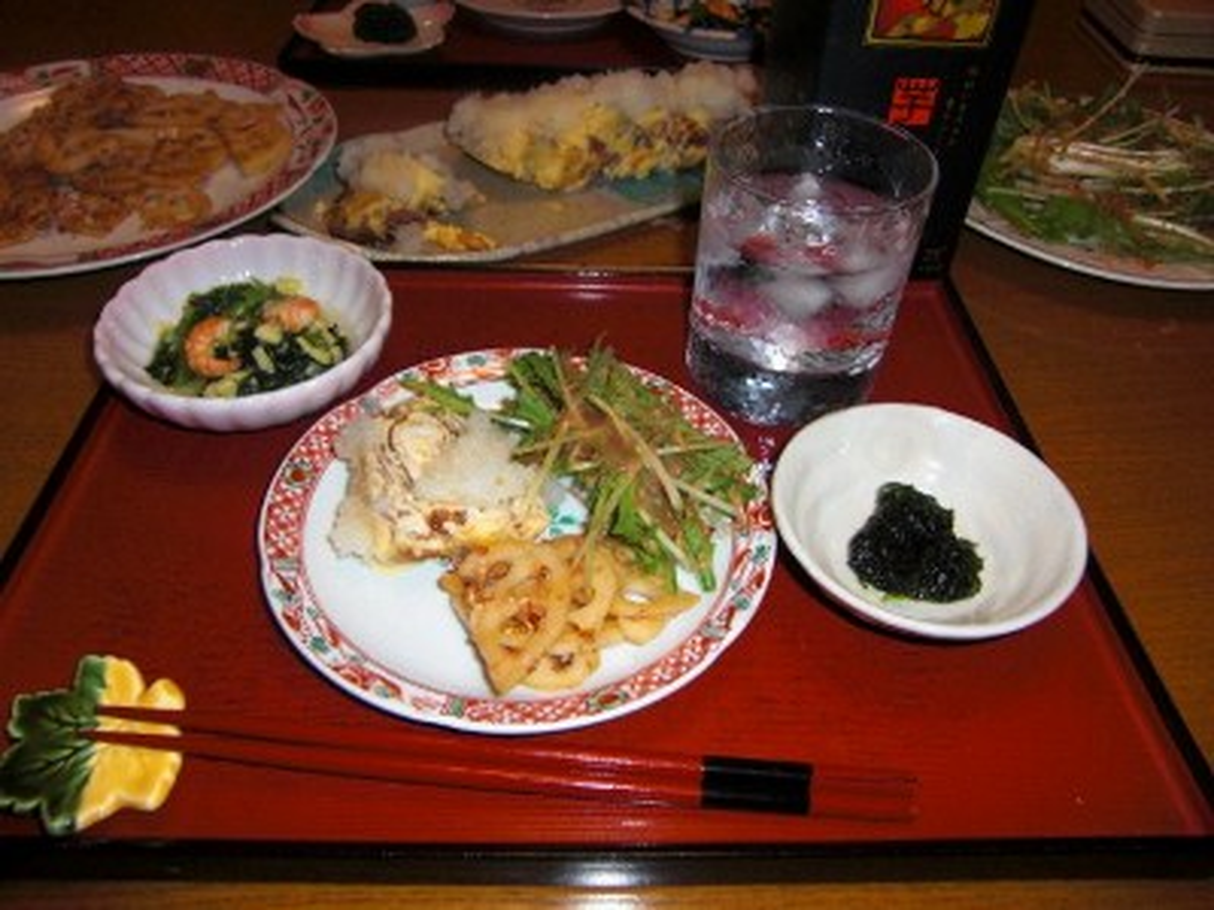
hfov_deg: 63.4
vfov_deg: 49.7
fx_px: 982
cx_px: 607
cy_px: 455
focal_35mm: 28
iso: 100
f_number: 2.6
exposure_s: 1/60
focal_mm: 4.9
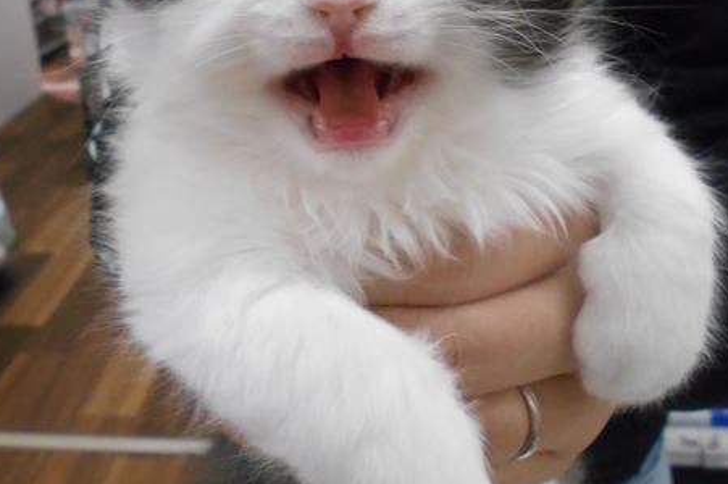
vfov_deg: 36.2
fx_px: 727
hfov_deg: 53.0
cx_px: 318
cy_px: 137
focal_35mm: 36
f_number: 3.2
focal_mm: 4.6
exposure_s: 1/100
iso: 800
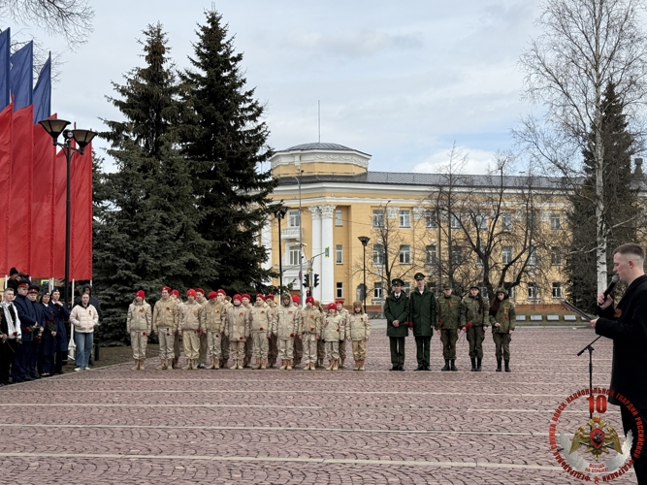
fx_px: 897
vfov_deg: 30.3
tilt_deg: +2.6
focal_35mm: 48
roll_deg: +1.4
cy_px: 242
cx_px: 324
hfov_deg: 39.7
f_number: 1.78
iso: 64
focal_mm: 6.76
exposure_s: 1/4587
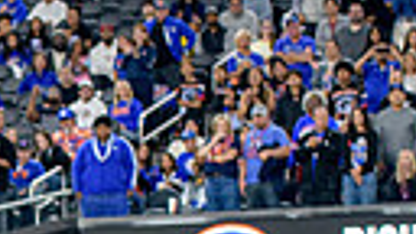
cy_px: 564
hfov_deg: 3.6
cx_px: -260
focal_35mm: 592
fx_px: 6530
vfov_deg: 2.0
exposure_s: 1/400
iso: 1250
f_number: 2.8
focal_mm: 125
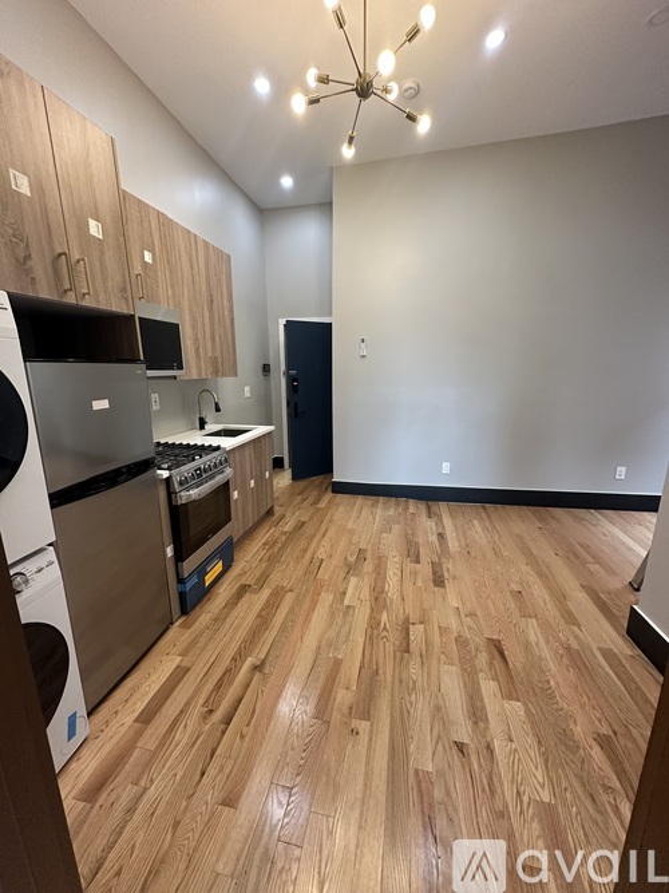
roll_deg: +0.1
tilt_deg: -10.9
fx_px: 361
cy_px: 446
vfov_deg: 102.1
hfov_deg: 85.7
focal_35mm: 14
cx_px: 334
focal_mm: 2.22
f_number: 2.2
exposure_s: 1/120
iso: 250
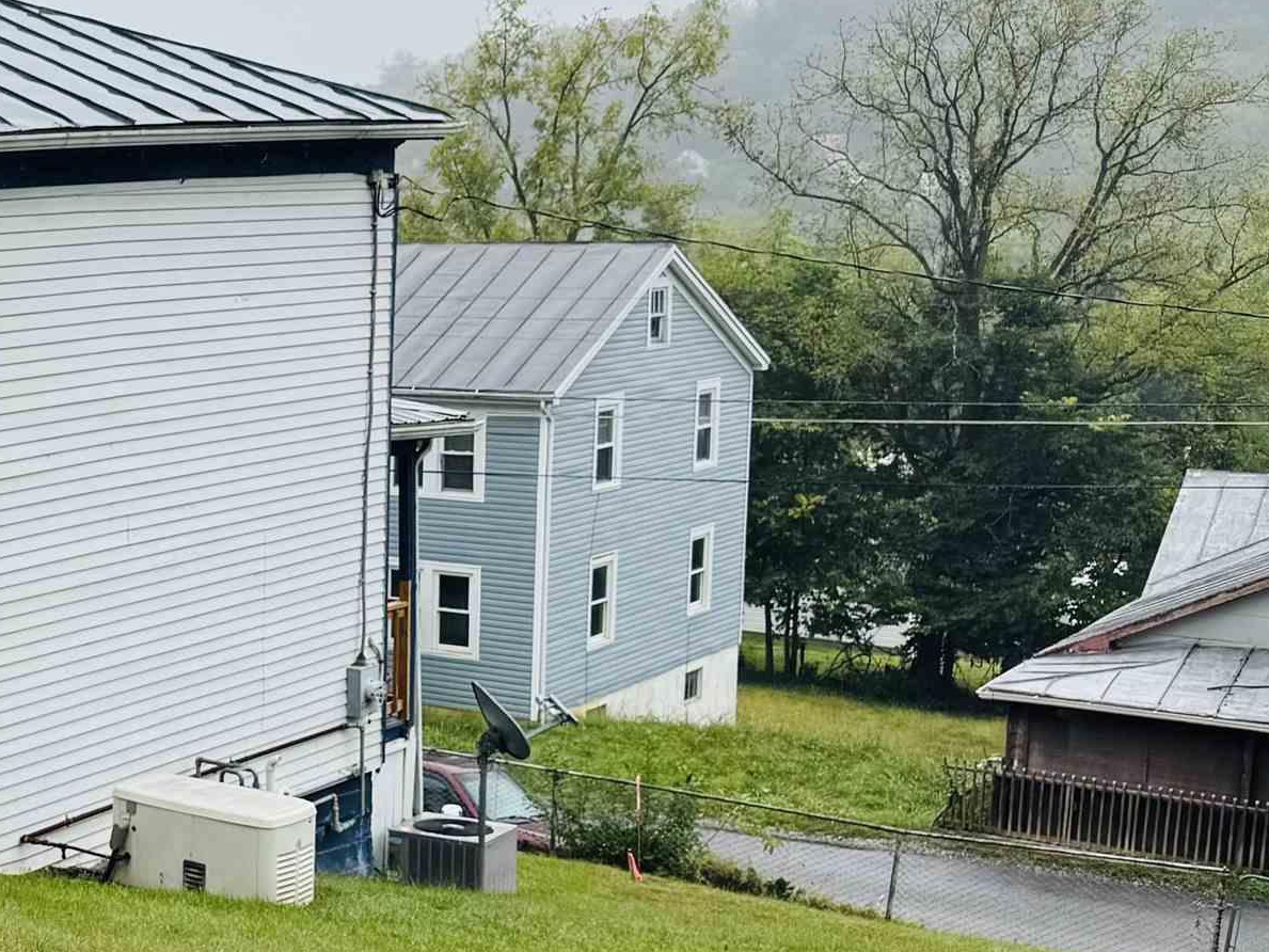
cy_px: 535
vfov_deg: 23.6
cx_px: -270
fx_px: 2273
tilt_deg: -9.1
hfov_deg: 27.3
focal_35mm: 62
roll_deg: +1.6
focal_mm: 6.76
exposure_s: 1/1010
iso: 80
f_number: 1.78
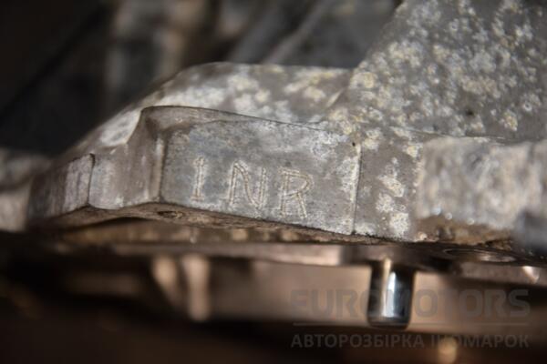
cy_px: 182
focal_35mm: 158
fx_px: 2393
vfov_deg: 8.7
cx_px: 274
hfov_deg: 13.0
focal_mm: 105
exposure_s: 1/60
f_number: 5.6
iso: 800
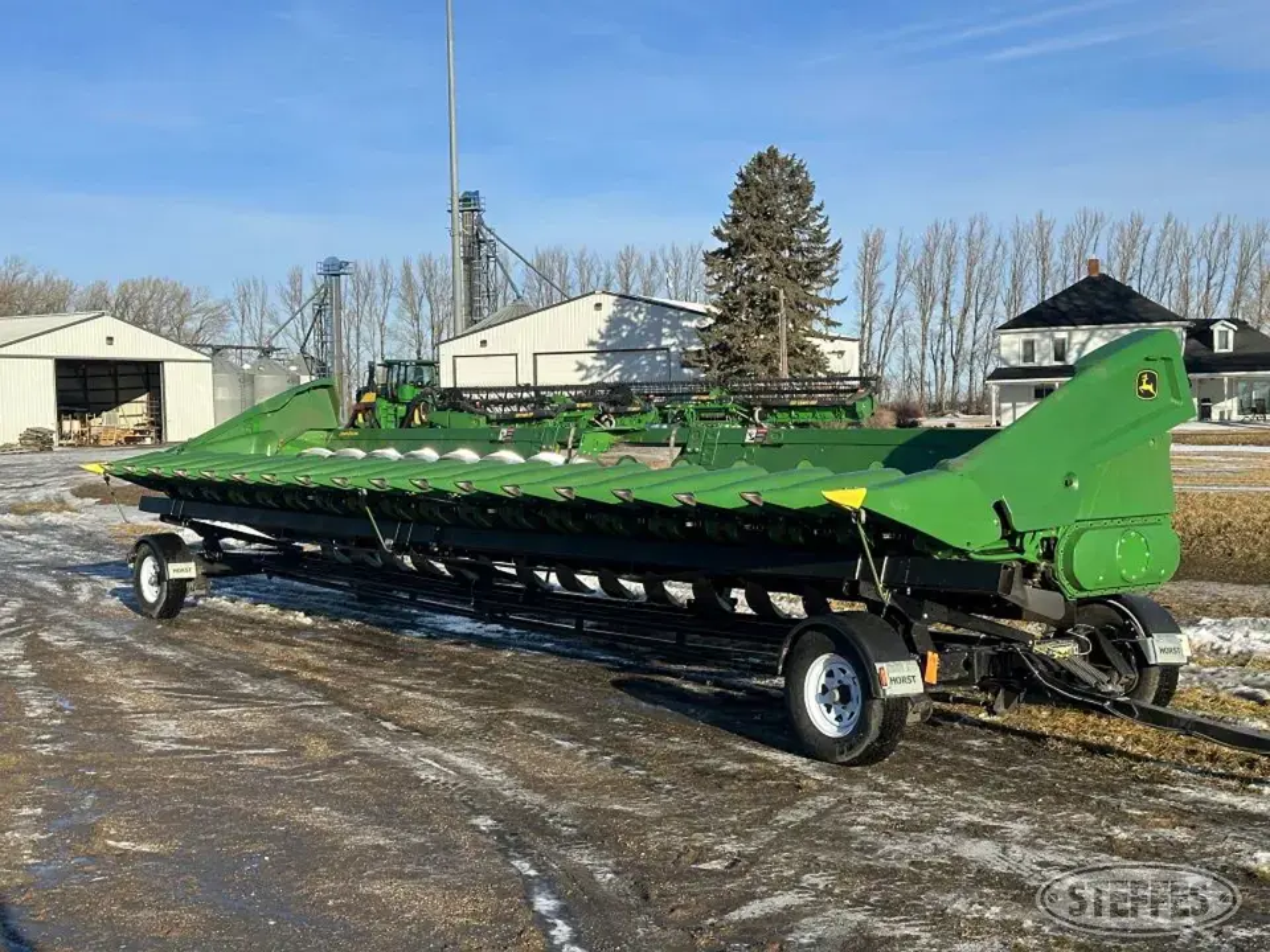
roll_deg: +1.5
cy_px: 476
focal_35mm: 48
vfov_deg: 30.3
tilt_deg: +0.1
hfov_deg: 39.7
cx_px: 635
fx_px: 1761
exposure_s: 1/3731
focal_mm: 6.86
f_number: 1.78
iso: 64
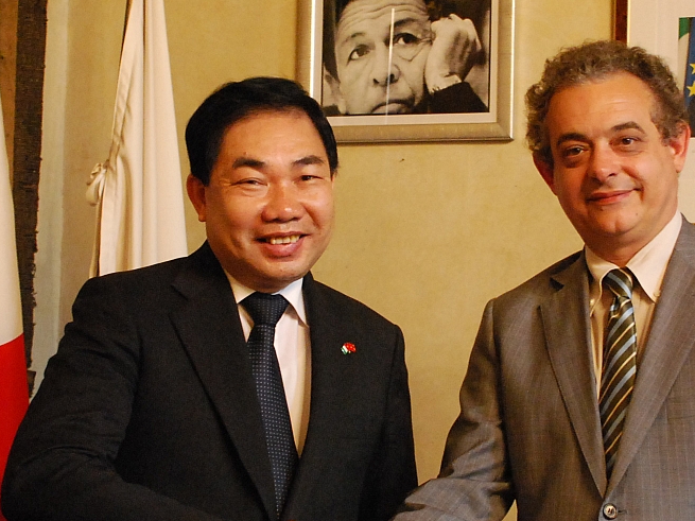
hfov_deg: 19.8
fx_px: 1989
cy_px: 263
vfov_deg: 14.9
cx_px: 428
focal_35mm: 99
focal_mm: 31
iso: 1600
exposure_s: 1/15
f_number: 4.2
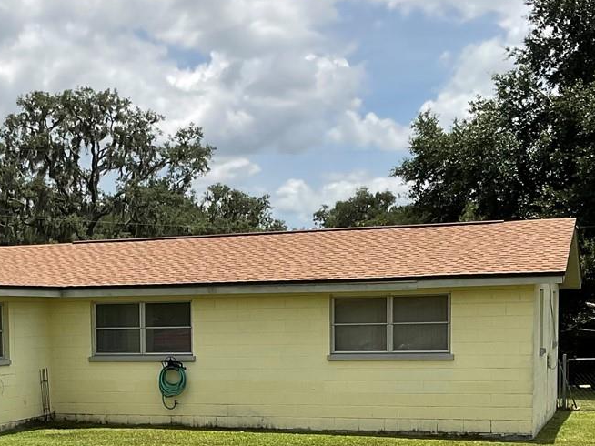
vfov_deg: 20.2
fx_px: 1220
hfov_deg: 26.9
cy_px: 417
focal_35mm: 71
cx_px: 118
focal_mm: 3
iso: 20
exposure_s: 1/3125
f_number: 1.8
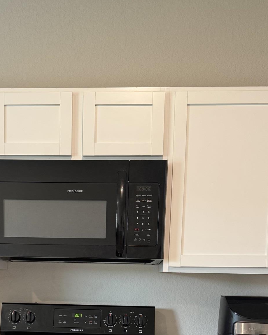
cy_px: 320
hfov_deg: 31.8
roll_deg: -0.9
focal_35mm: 47
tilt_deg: -6.3
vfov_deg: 36.3
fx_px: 466
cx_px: 87
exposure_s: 1/60
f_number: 1.78
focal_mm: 6.76
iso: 250
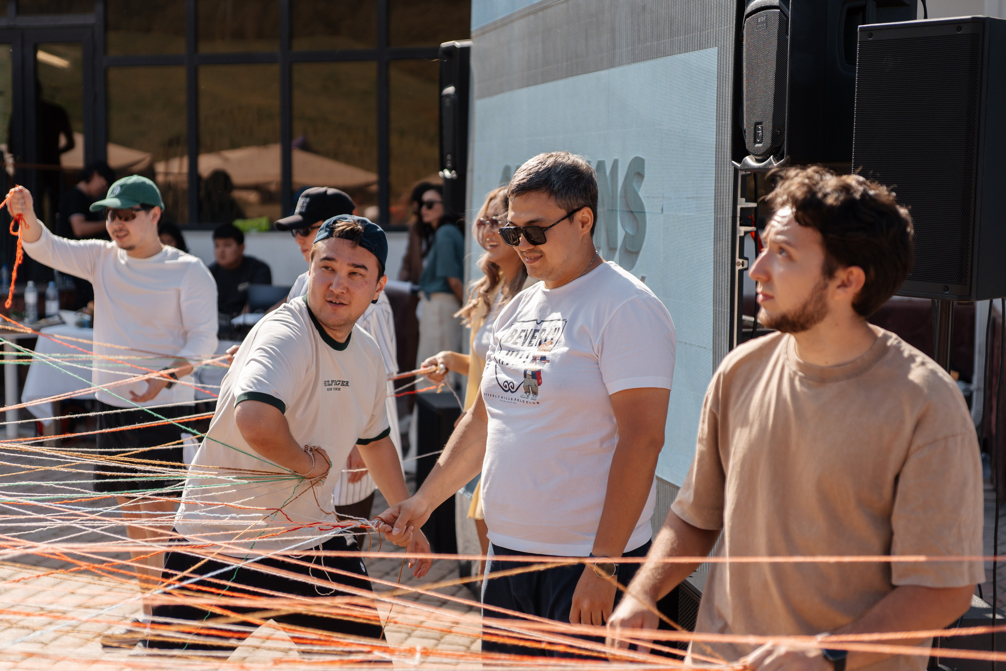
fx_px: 1537
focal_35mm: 55
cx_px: 503
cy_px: 336
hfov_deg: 36.2
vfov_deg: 24.6
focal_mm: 55
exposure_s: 1/1250
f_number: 2.8
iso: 100
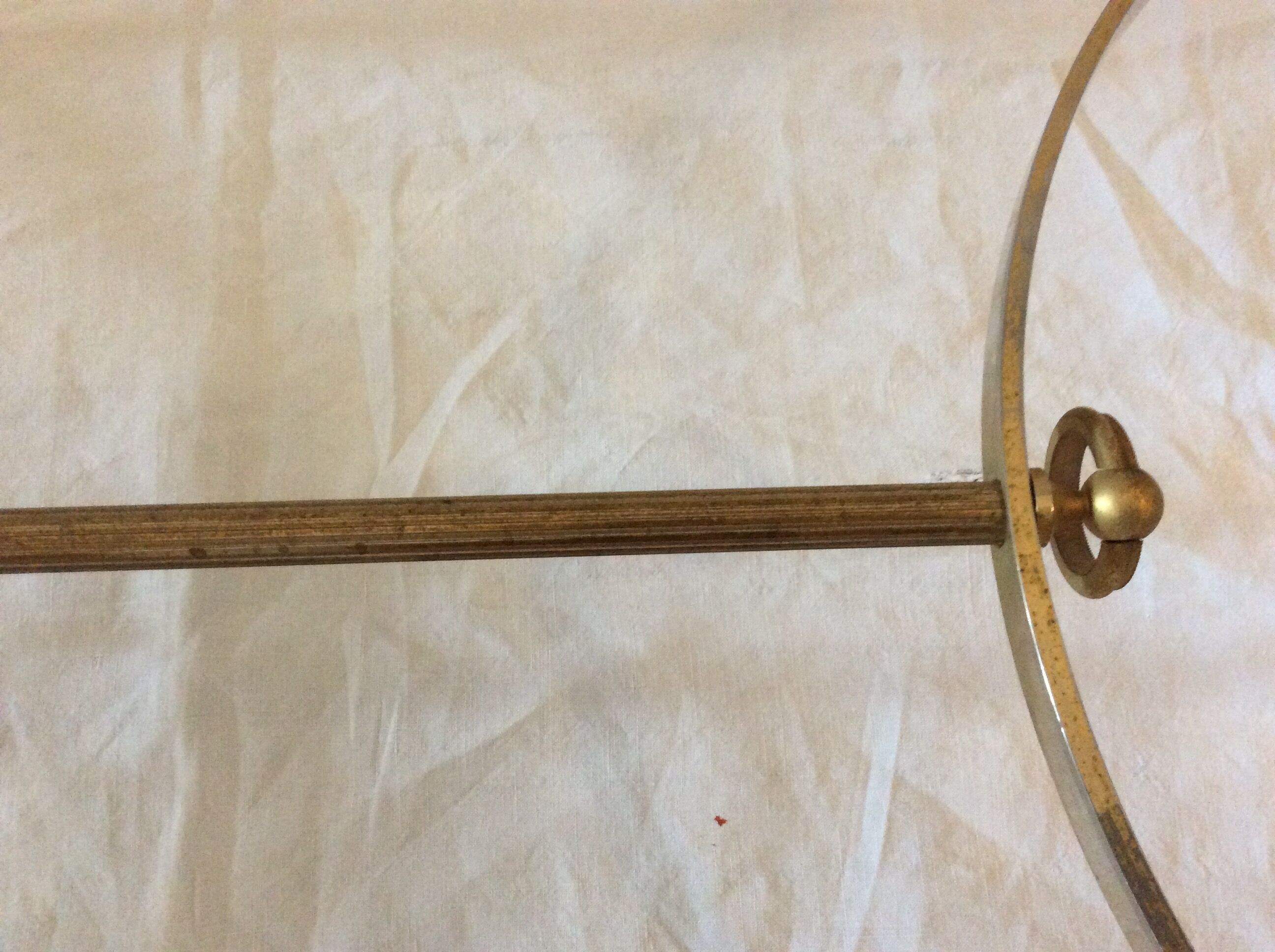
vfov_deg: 44.1
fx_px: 1177
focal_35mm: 32
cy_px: 476
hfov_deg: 56.9
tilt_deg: -73.0
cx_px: 638
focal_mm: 3.3
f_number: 2.4
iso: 250
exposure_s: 1/20
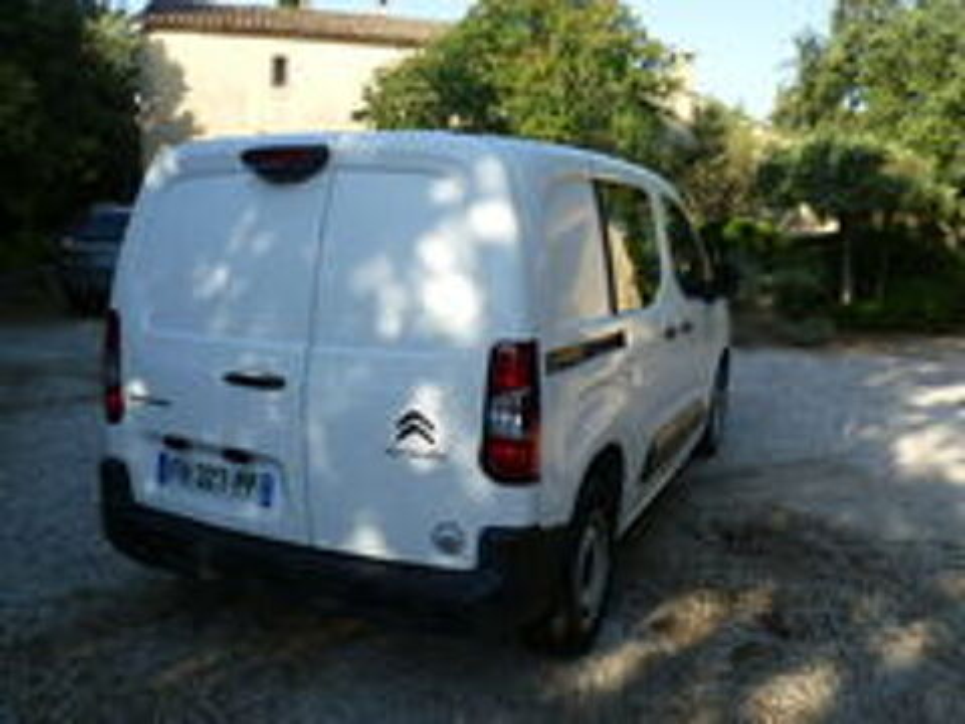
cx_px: 482
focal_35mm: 30
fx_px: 836
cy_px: 362
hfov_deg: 60.0
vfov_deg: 46.8
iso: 80
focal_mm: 5.4
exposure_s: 1/400
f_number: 2.9
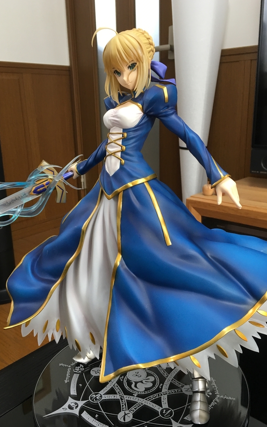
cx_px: 145
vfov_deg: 59.7
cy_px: 214
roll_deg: +1.6
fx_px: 373
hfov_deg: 39.4
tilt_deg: -14.9
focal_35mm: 32
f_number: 2.2
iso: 40
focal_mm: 4.15
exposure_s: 1/30
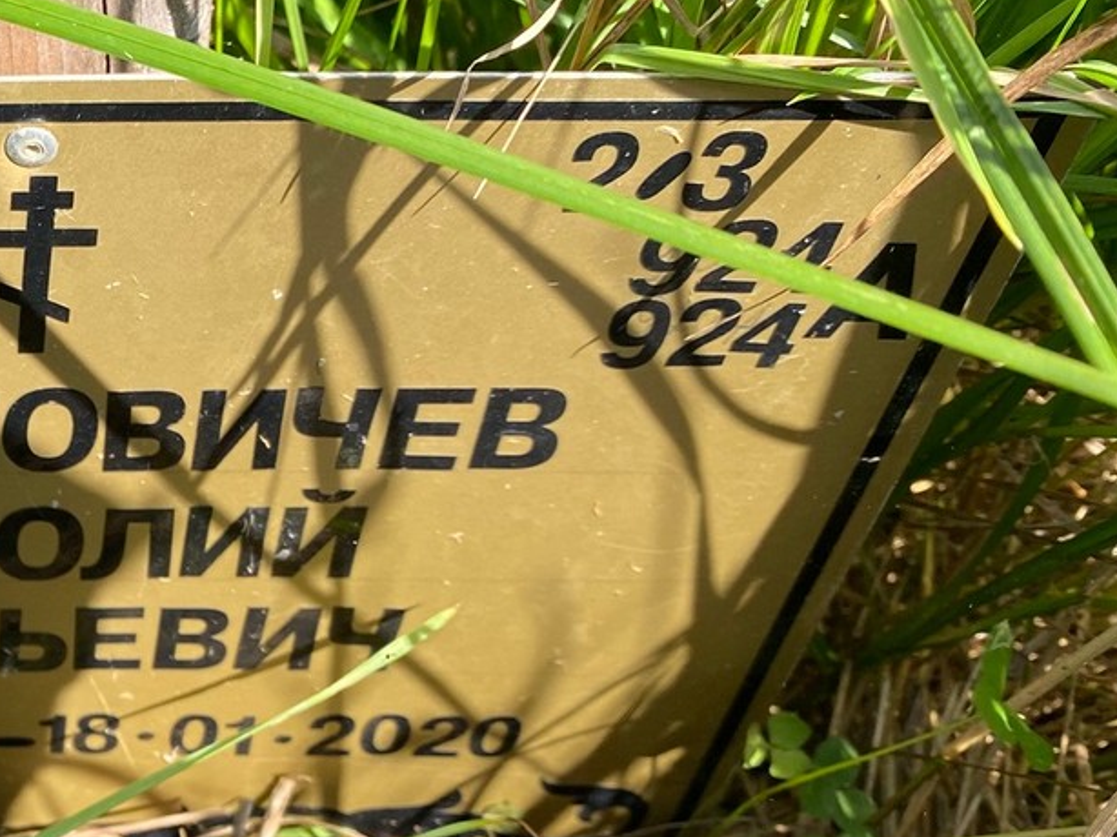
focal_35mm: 61
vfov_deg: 23.6
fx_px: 1968
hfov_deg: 28.1
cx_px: -184
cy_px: 671
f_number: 1.8
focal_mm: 4.25
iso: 32
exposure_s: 1/344
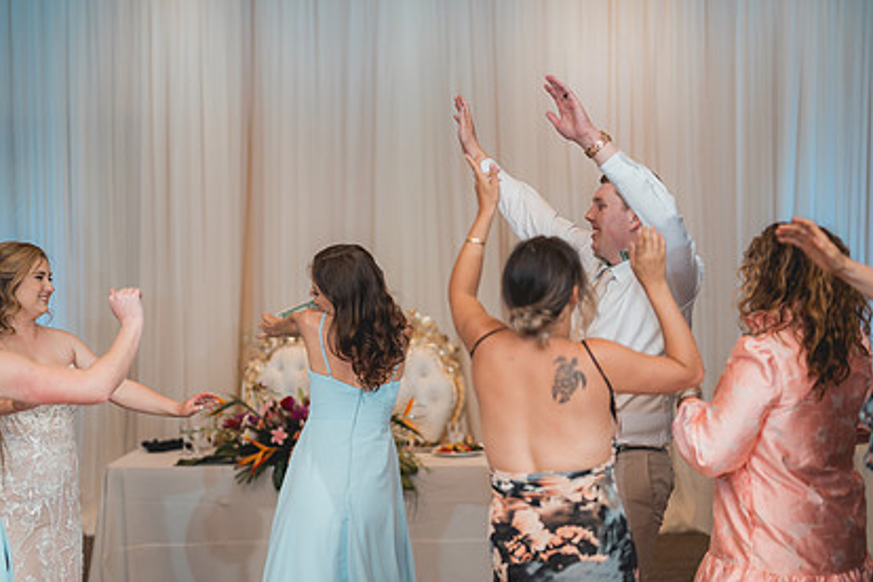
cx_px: 384
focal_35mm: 70
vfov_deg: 19.4
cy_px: 406
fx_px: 1697
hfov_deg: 28.8
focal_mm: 50
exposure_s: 1/250
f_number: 1.2
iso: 80
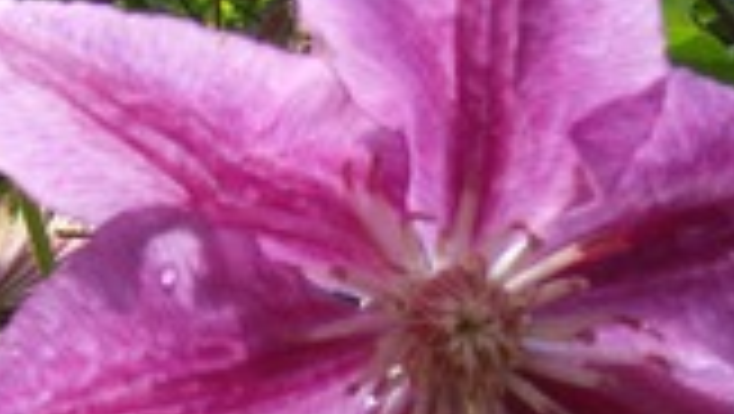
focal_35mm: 106
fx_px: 2065
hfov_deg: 20.2
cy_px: 374
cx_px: 338
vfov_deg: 11.4
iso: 100
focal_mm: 6
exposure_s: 1/237
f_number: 4.7
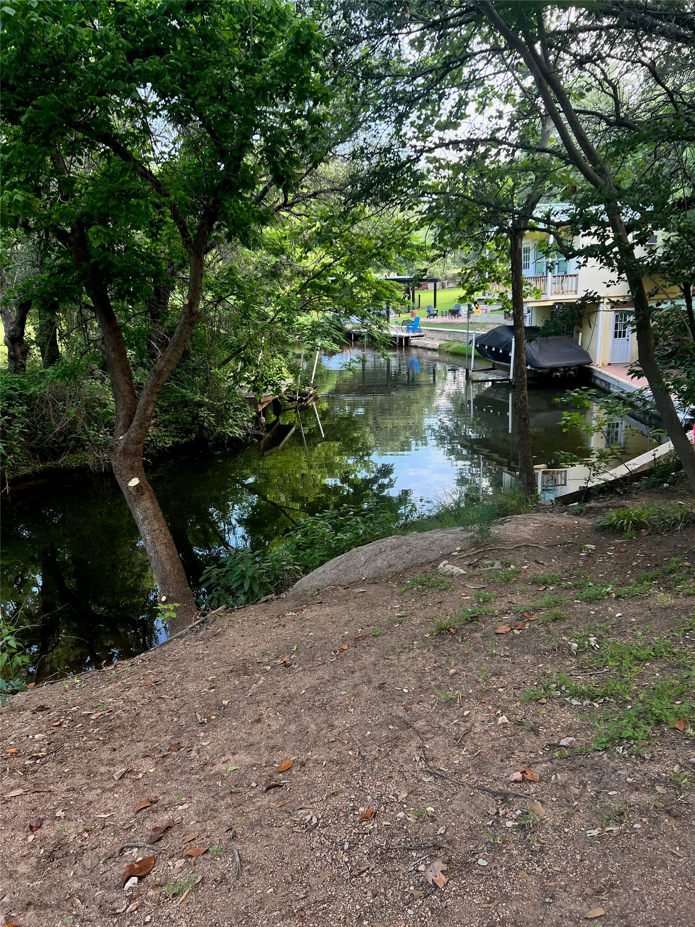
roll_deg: +1.0
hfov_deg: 53.1
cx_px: 348
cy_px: 464
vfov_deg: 67.3
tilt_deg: -15.8
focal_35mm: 26
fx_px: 696
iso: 40
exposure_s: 1/121
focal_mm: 5.7
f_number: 1.5
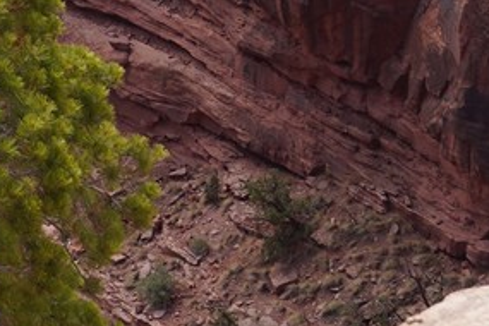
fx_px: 4007
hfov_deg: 6.5
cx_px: -808
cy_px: -806
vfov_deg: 4.4
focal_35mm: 295
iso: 100
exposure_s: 1/100
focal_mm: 42
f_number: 9
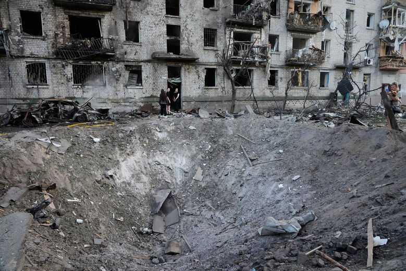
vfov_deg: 53.1
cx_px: 203
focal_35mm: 24
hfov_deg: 73.8
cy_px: 136
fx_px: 271
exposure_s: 1/640
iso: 8000
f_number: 8
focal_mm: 24
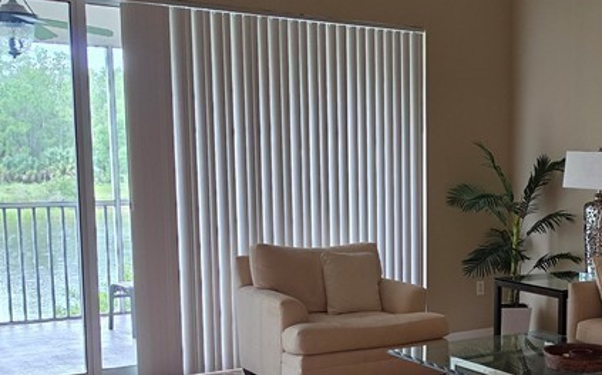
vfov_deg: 21.8
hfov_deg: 33.1
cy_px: 284
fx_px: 968
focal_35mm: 59
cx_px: 524
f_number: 1.4
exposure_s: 1/120
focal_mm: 6.5
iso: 160
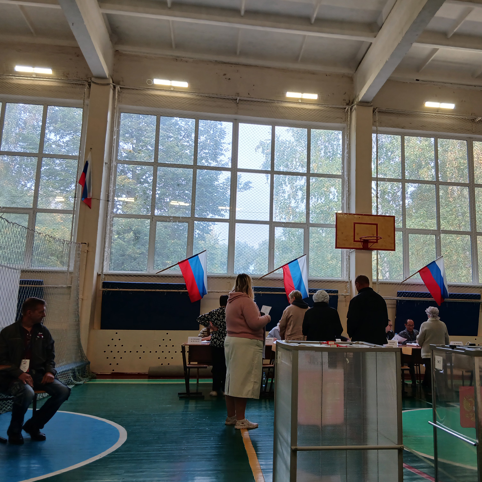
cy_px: 241
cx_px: 282
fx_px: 488
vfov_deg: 52.5
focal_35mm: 31
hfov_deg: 52.3
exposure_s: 1/50
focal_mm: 3.98
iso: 32
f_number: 1.8
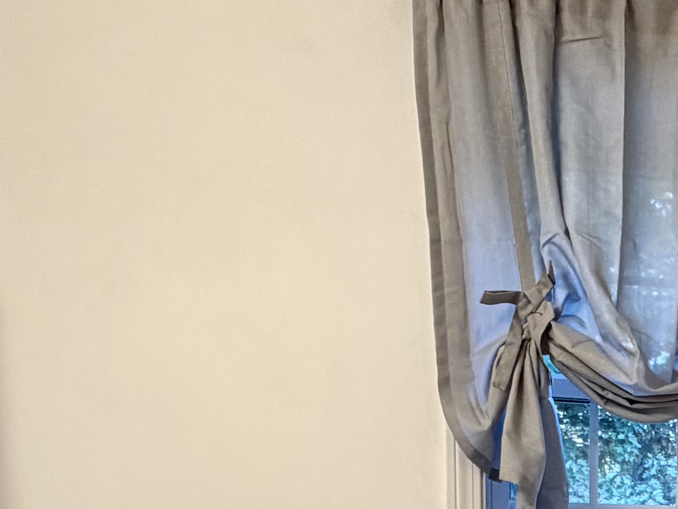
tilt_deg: -6.8
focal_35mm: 50
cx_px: 700
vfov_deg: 24.5
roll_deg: -0.6
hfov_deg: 34.3
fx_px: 980
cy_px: 702
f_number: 2.2
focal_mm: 2.22
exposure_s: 1/60
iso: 200
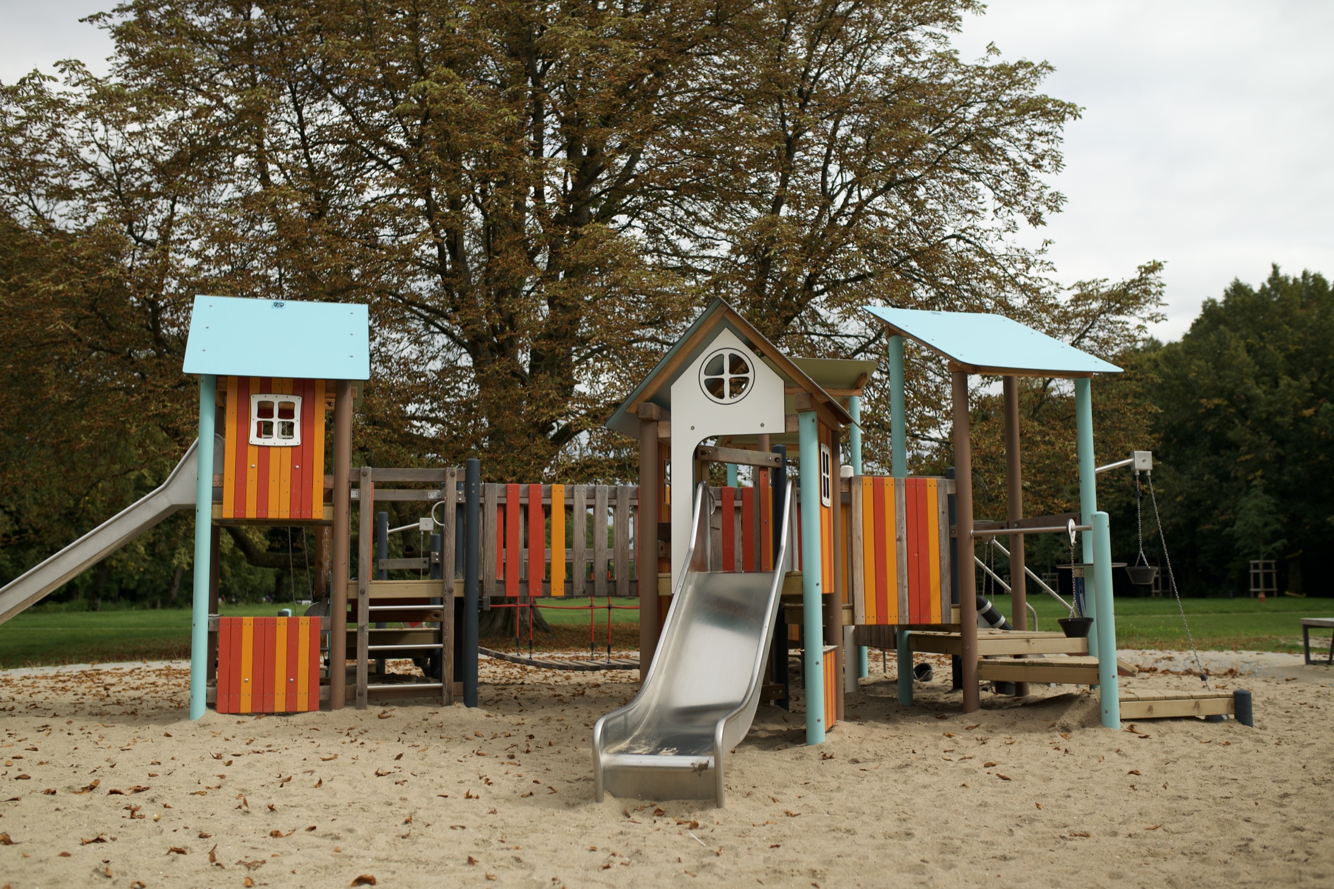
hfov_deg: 54.4
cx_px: 667
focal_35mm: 35
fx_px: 1297
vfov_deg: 37.8
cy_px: 444
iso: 100
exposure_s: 1/400
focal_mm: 35
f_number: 2.5
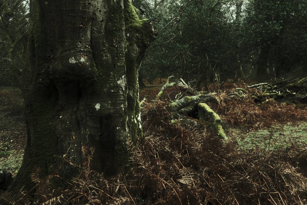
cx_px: 154
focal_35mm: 33
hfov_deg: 57.2
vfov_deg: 40.0
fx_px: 281
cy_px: 102
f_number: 10
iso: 6400
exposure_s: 1/60
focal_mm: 22.3
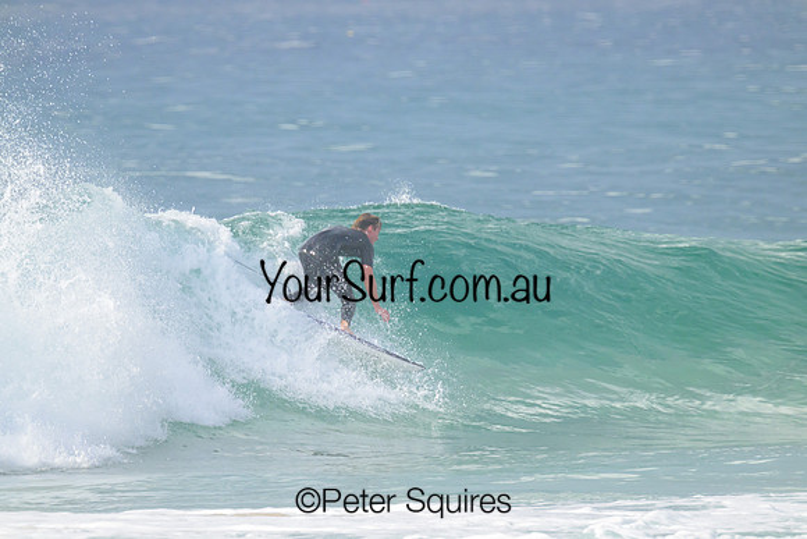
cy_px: 270
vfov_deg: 2.0
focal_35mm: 700
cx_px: 404
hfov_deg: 2.9
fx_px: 15695
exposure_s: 1/2000
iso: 1100
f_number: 11
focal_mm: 700
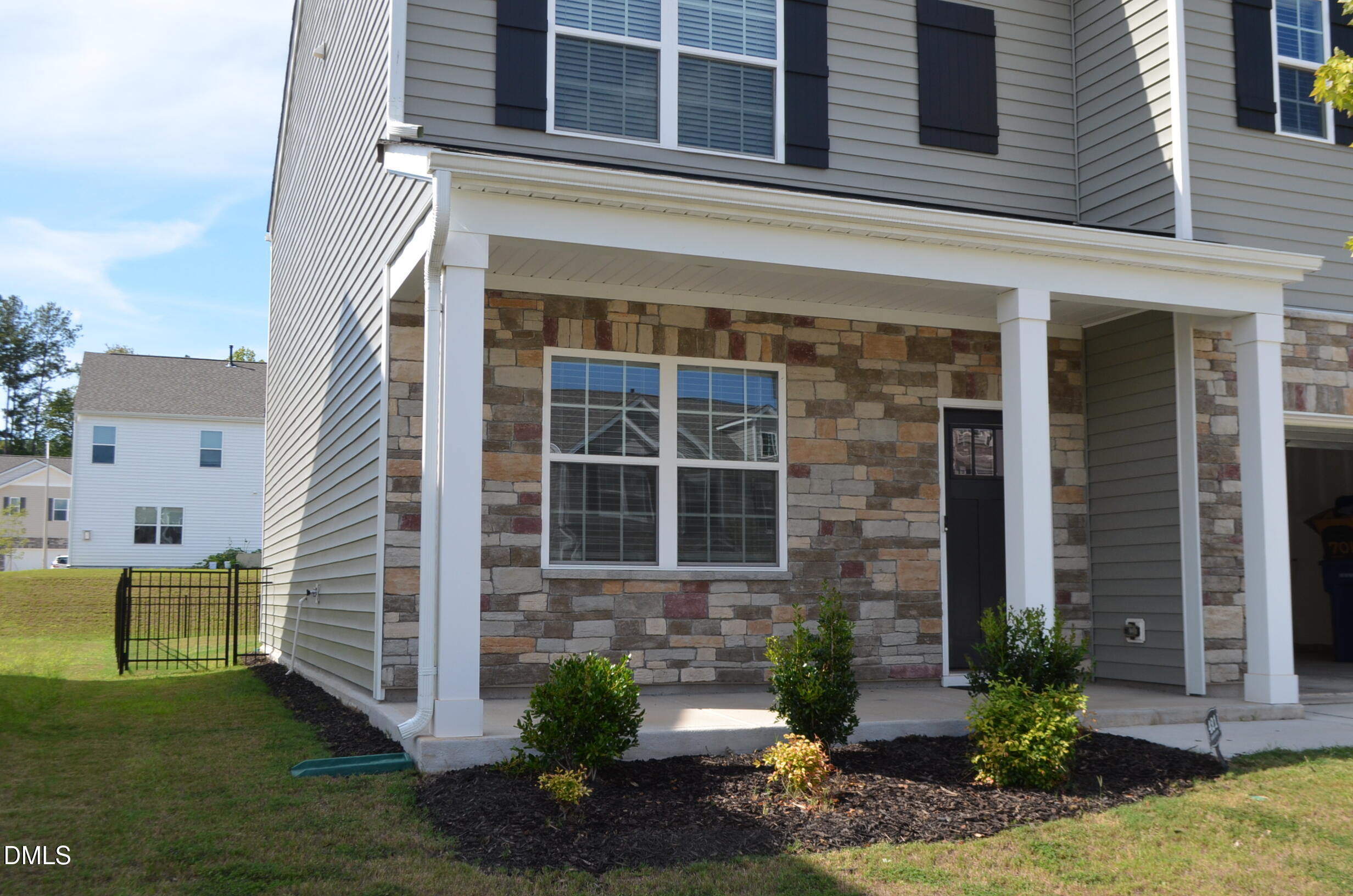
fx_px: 1350
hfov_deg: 53.2
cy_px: 448
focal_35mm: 36
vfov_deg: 36.7
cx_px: 676
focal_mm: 24
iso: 400
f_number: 10
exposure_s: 1/400
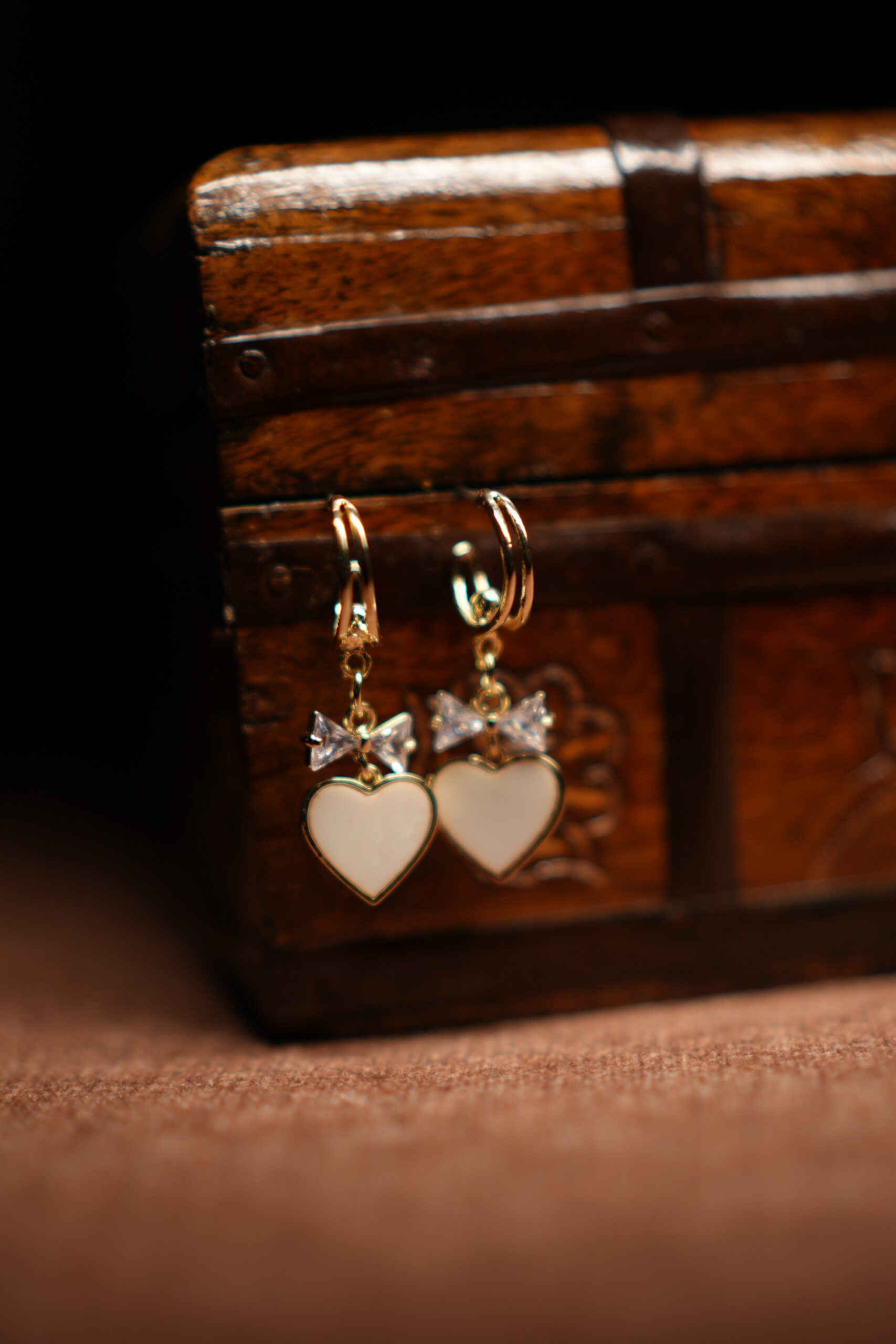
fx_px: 1941
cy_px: 672
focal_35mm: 52
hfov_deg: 26.0
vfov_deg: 38.2
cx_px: 448
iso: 125
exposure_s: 1/100
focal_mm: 35
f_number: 1.4
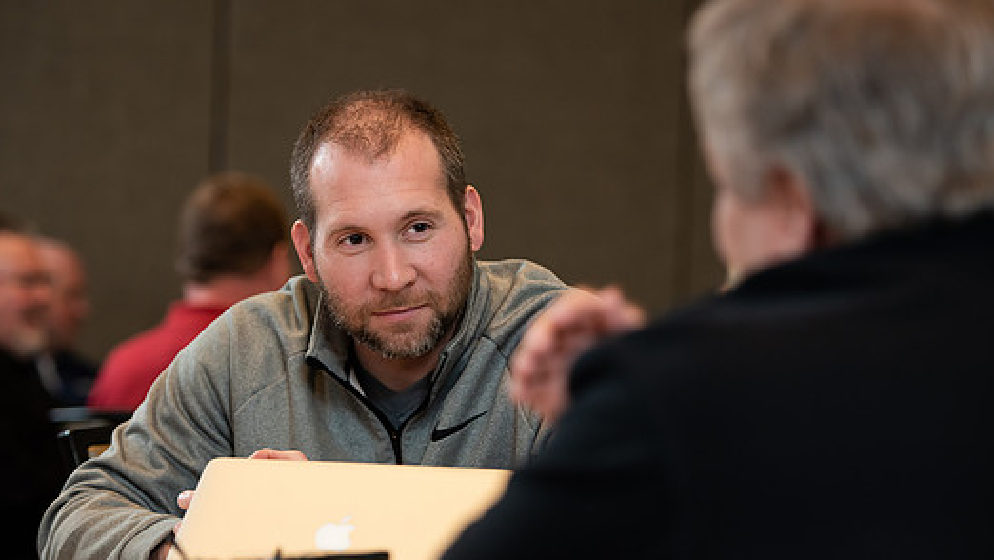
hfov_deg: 16.8
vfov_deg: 9.5
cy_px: 306
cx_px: 468
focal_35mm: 128
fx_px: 3375
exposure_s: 1/160
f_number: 3.2
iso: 1000
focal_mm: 110
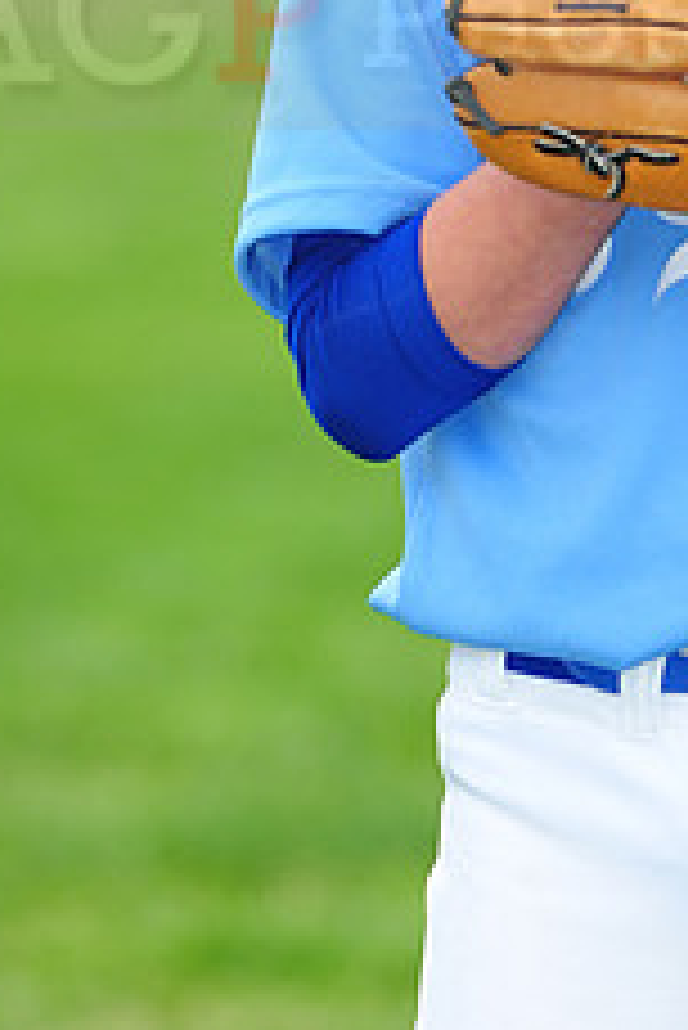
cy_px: -13
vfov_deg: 4.1
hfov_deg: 2.7
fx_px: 14482
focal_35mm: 506
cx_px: 692
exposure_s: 1/500
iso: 400
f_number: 5
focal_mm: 200
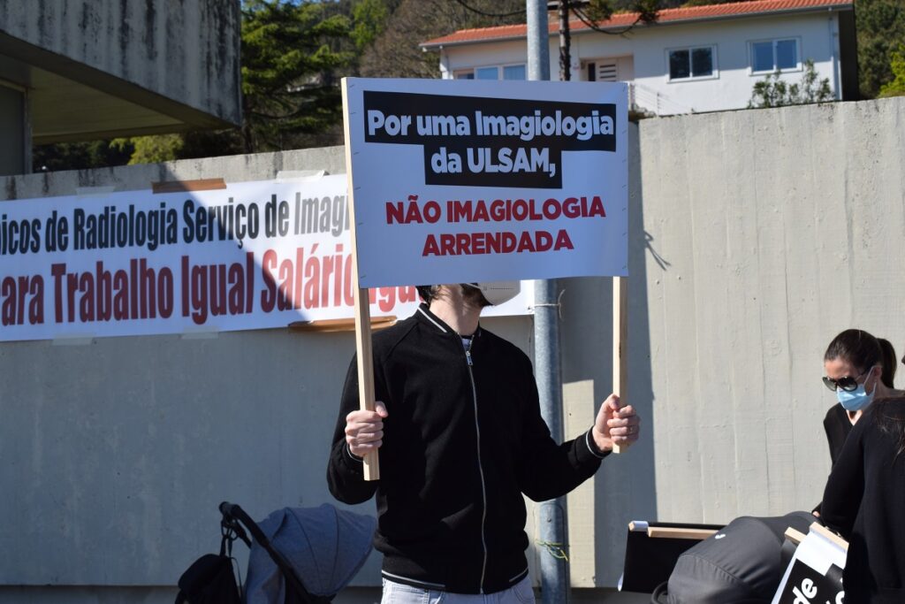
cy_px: 302
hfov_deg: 33.4
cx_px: 452
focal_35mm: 60
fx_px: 1508
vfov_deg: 22.6
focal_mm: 40
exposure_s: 1/400
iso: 200
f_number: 10
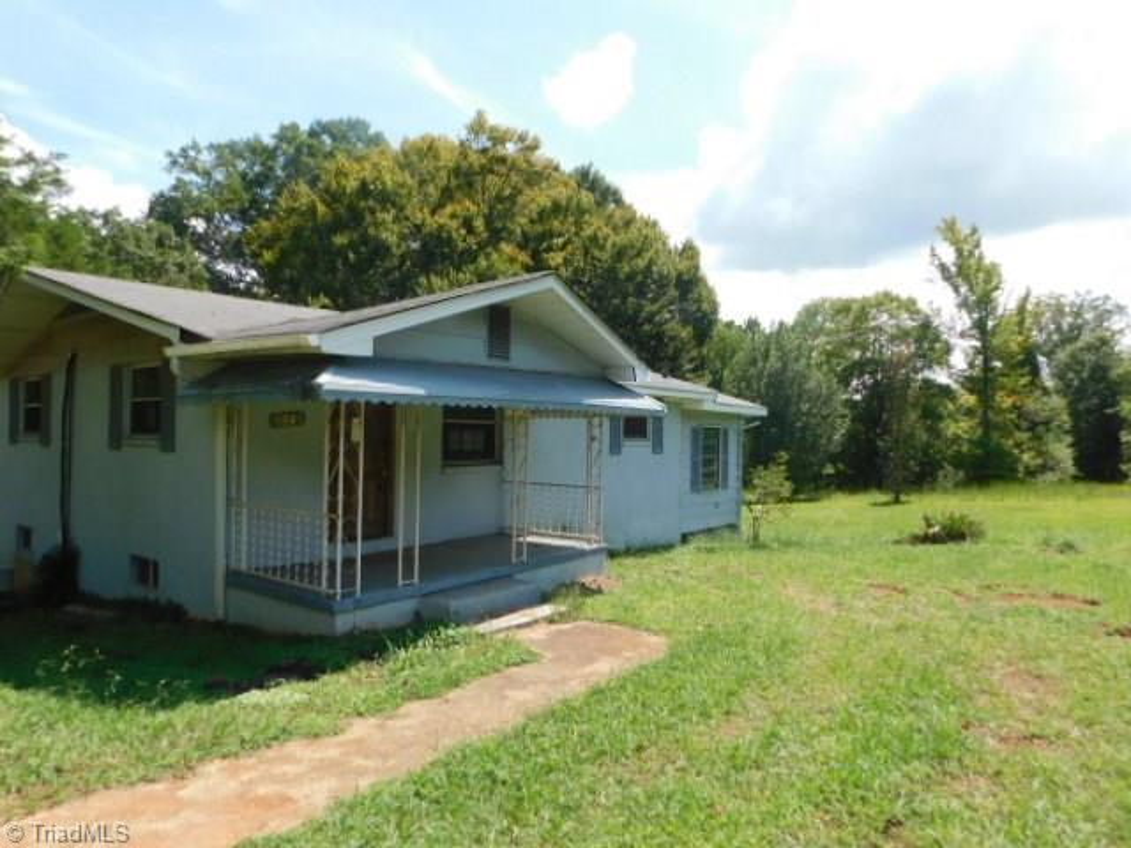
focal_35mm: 23
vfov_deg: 58.9
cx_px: 566
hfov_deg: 73.9
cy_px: 424
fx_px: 751
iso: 125
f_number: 3
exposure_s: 1/1000
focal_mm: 4
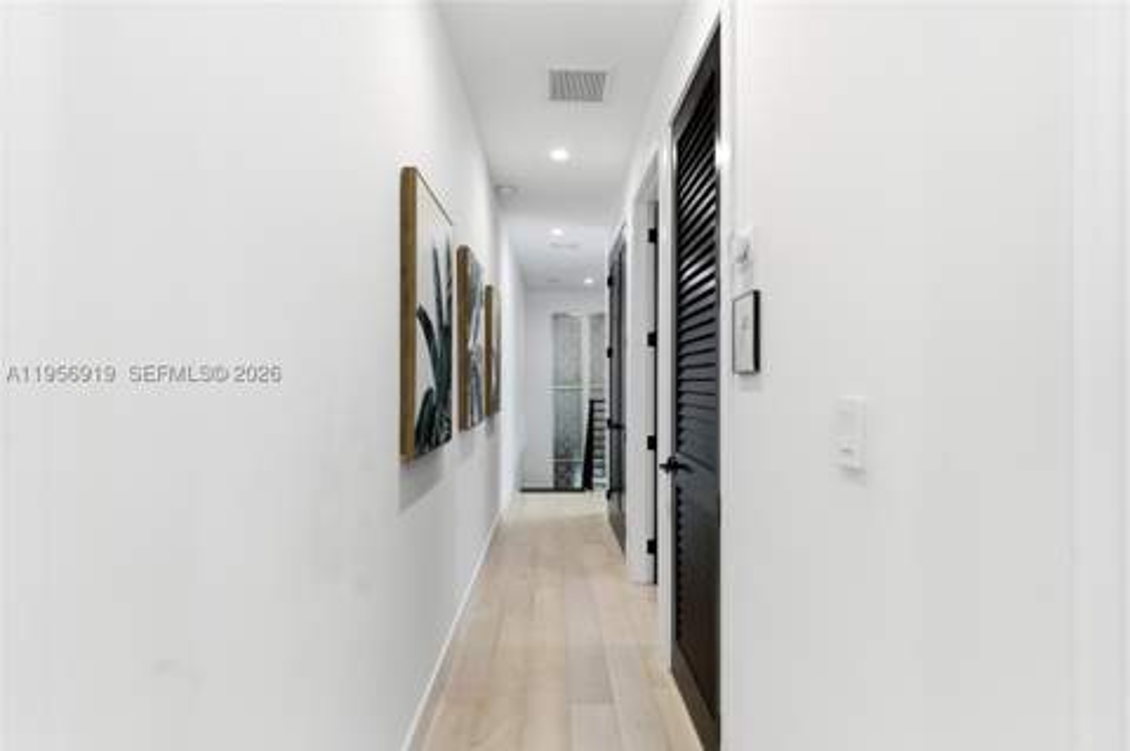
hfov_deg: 93.3
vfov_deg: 70.3
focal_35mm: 17
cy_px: 376
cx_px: 565
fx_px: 533
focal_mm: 17
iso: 250
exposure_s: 1/160
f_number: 8
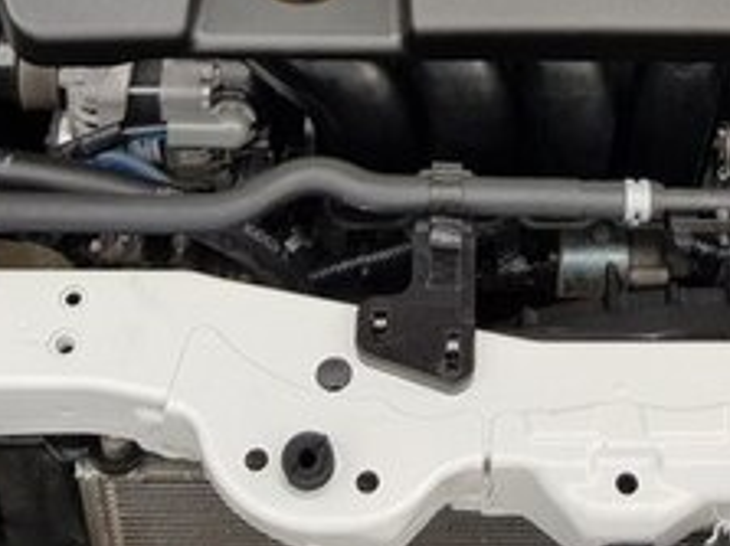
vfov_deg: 17.8
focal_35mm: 77
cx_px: 619
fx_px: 1623
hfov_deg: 24.8
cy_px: -172
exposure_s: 1/146
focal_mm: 4.2
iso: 40
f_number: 1.7
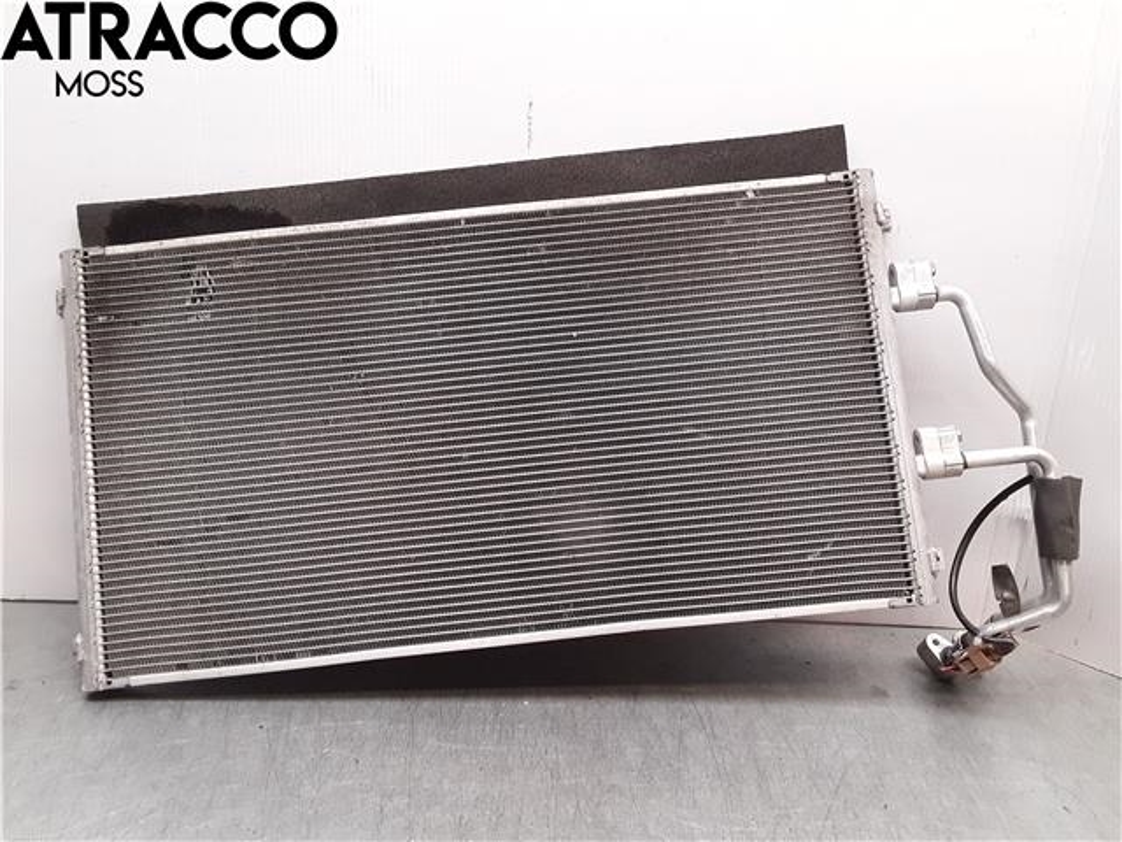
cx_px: 561
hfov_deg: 63.4
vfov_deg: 49.7
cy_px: 421
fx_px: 908
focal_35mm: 28
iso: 50
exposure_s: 1/50
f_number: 1.9
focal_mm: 2.91
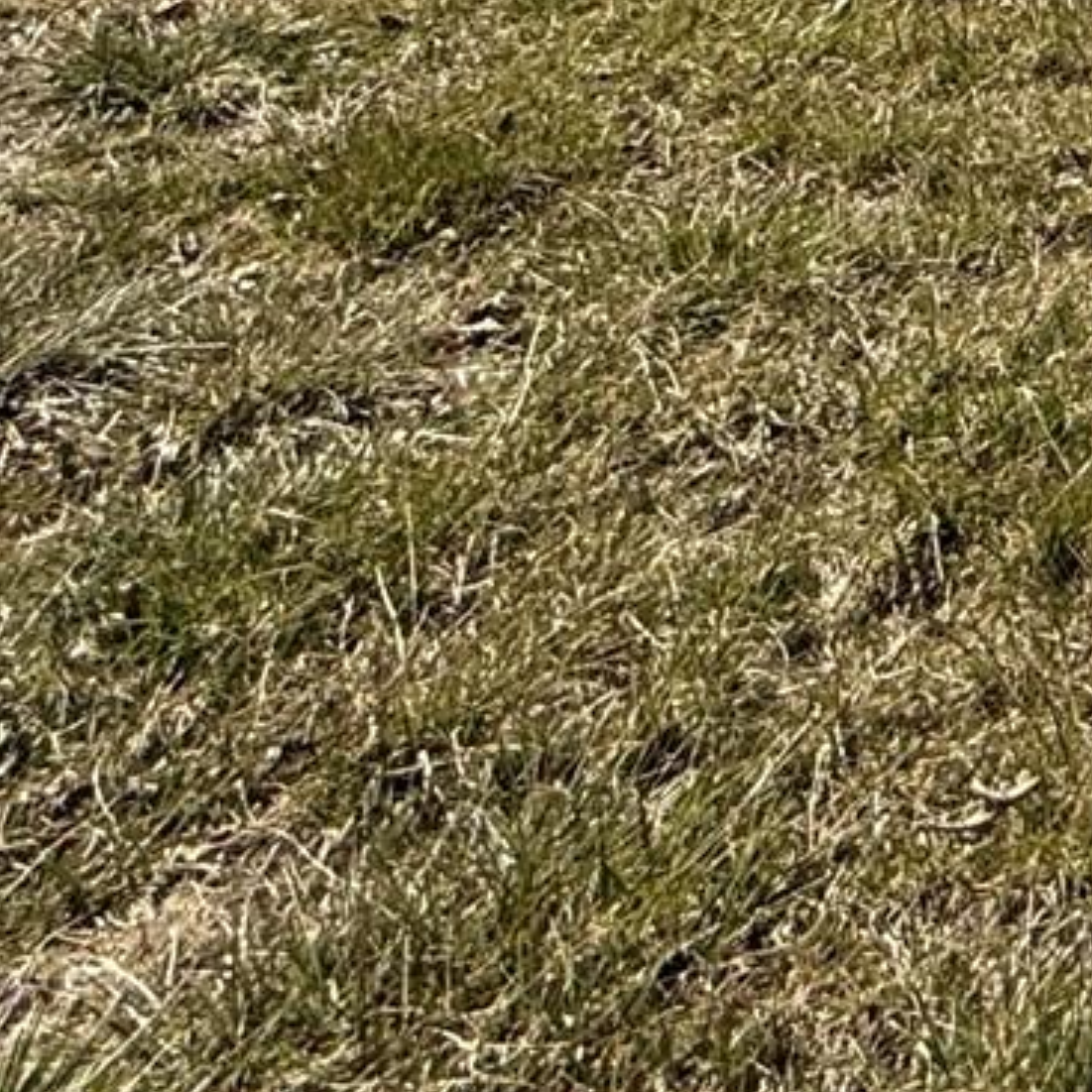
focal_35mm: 69
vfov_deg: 17.3
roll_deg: +1.7
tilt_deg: +5.4
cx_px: 1946
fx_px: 2463
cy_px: -1152
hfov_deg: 19.2
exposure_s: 1/1656
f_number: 2.2
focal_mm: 2.22
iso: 50
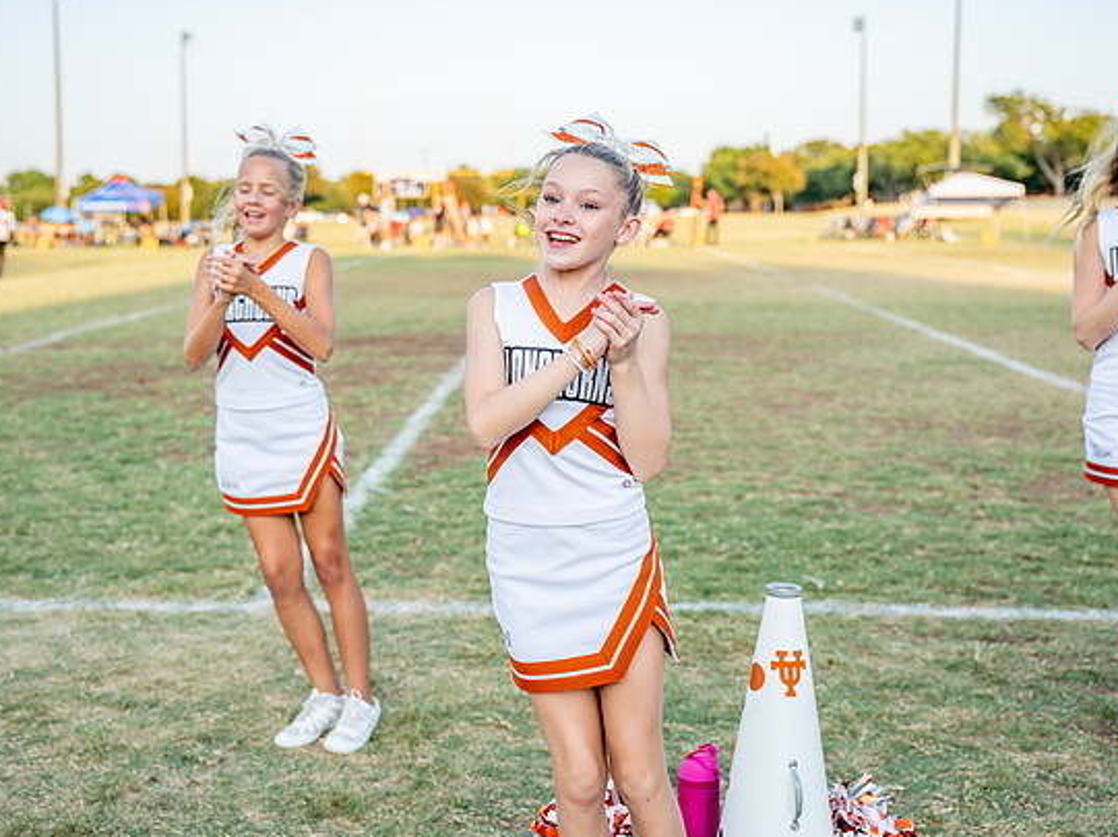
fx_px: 1678
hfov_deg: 36.8
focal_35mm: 52
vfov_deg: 28.0
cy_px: 352
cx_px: 499
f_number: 2.8
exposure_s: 1/800
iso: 200
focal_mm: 39.7
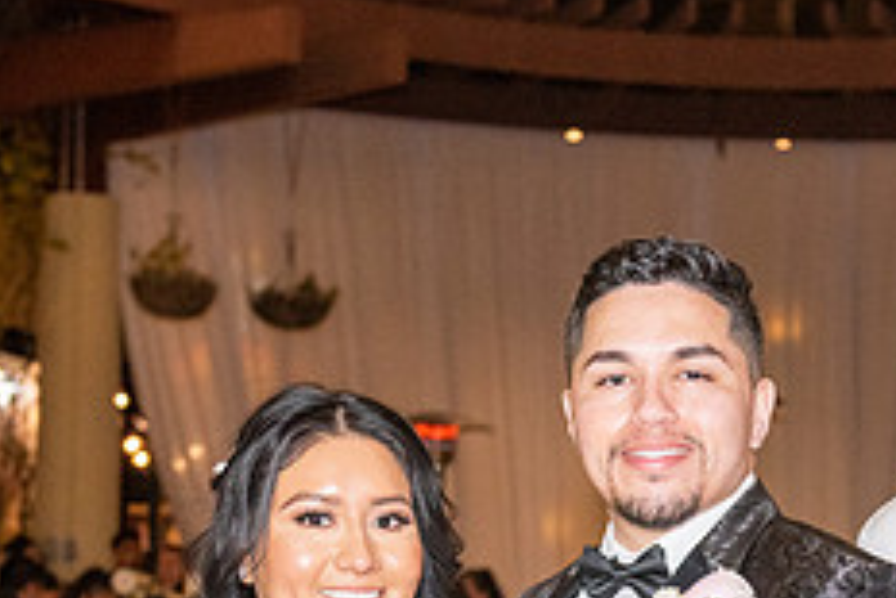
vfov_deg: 11.0
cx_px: 661
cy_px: 717
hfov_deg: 16.6
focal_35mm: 123
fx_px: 3063
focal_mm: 44
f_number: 4
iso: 1600
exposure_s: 1/160
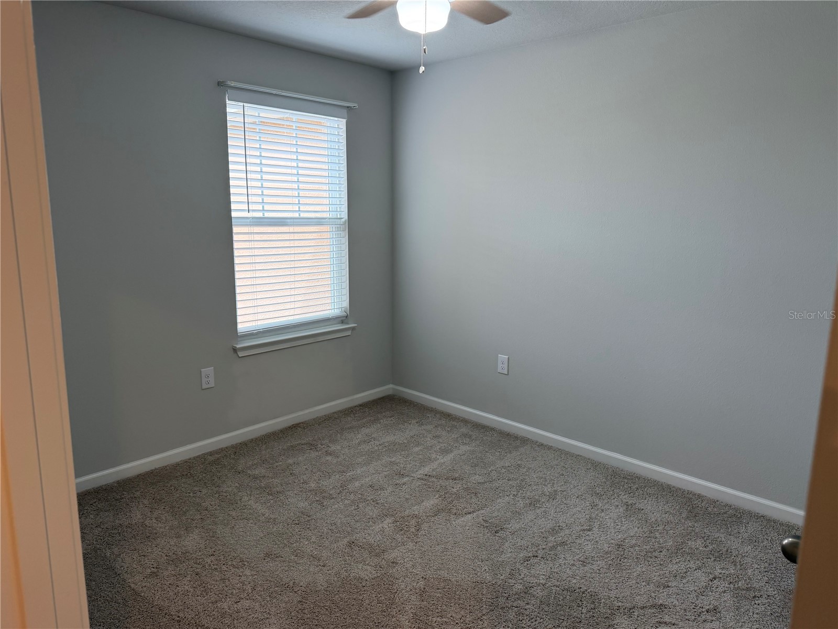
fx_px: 581
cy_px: 314
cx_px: 419
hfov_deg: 71.6
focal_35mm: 24
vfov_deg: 56.8
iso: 160
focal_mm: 6.76
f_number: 1.78
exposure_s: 1/144
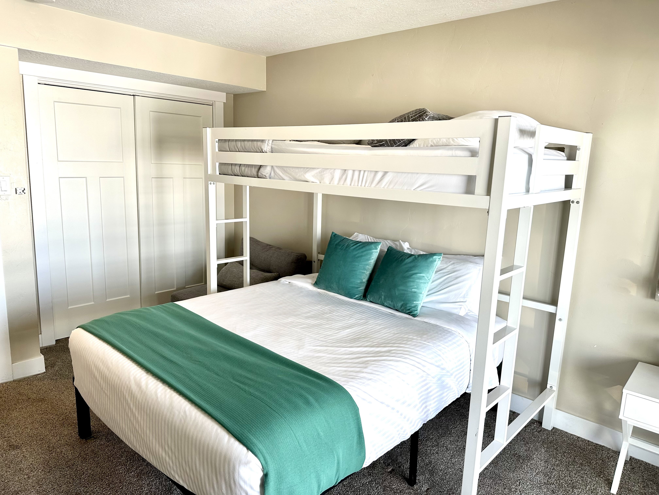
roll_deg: -2.3
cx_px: 330
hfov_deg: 71.6
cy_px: 248
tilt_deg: -9.3
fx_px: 457
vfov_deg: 56.8
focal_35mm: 24
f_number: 1.78
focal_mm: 6.86
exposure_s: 1/120
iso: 80
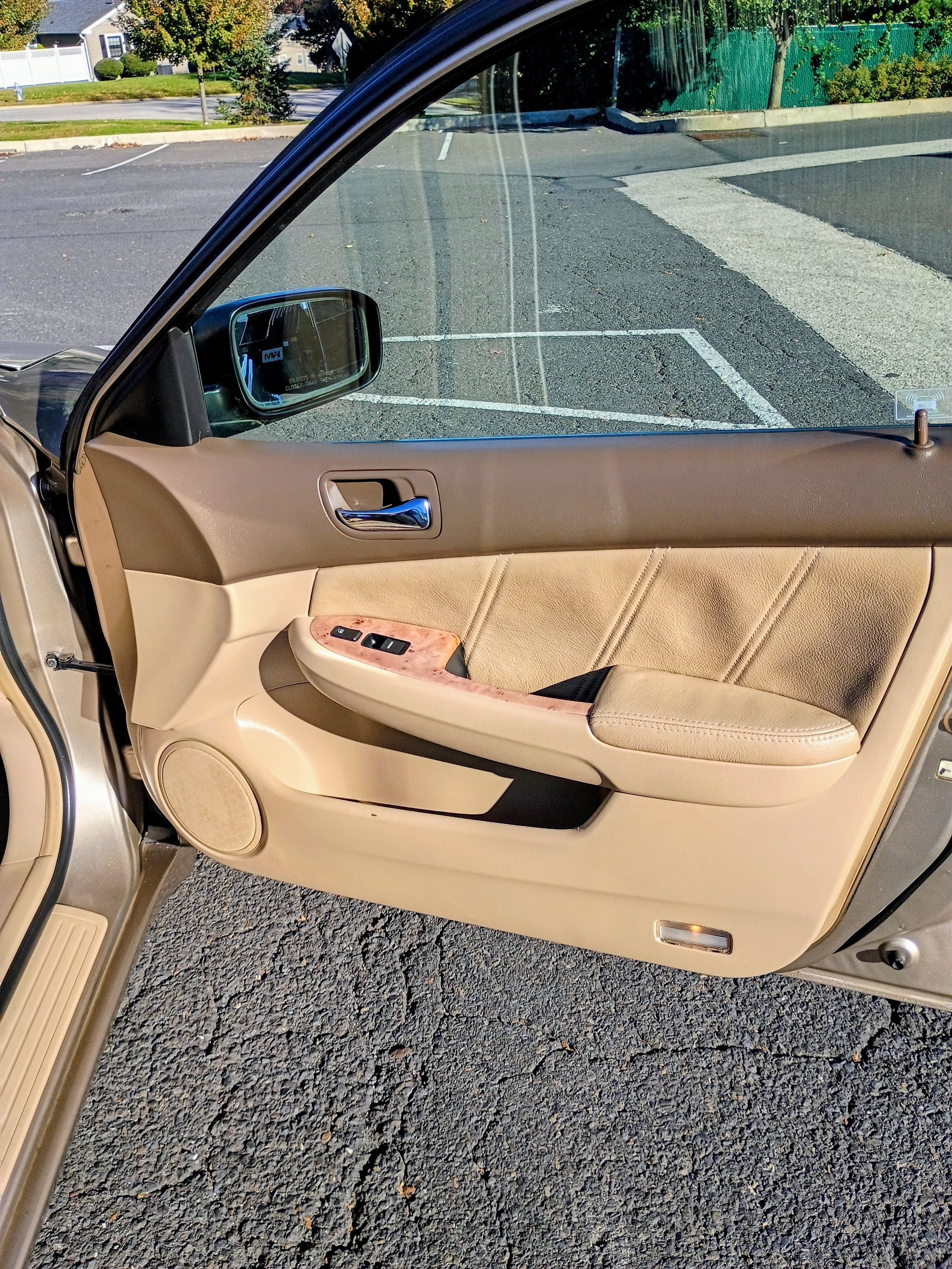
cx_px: 476
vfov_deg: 61.7
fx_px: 1063
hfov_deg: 48.2
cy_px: 634
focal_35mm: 29
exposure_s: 1/654
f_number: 1.8
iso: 100
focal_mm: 4.27
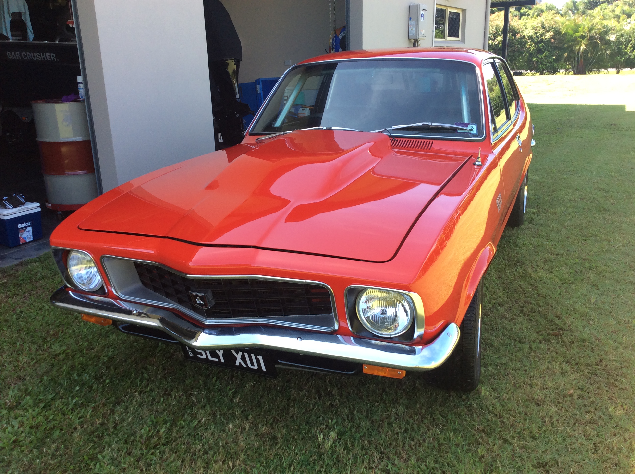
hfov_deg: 56.9
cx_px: 318
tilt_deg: -17.4
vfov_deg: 44.1
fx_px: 586
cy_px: 237
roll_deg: +3.4
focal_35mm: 32
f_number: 2.4
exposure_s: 1/195
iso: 32
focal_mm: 3.3
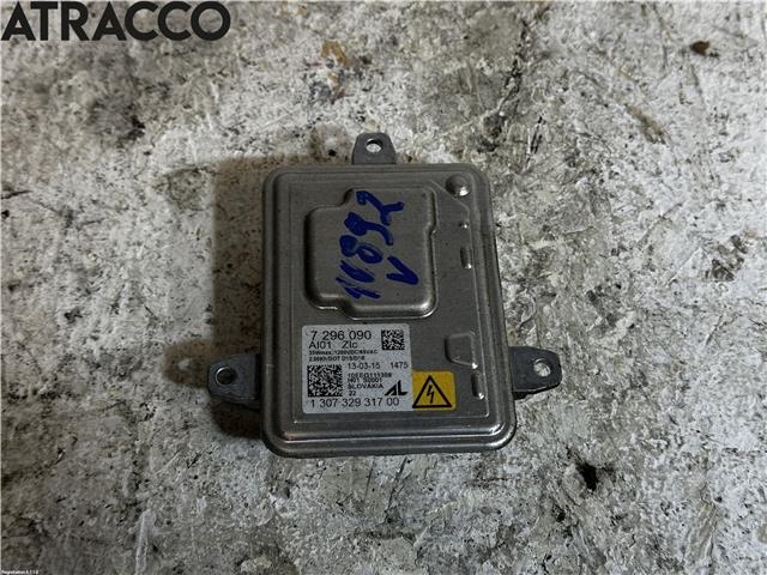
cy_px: 288
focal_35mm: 48
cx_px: 384
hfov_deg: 39.7
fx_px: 1064
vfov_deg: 30.3
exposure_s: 1/100
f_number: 1.78
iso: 64
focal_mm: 6.86
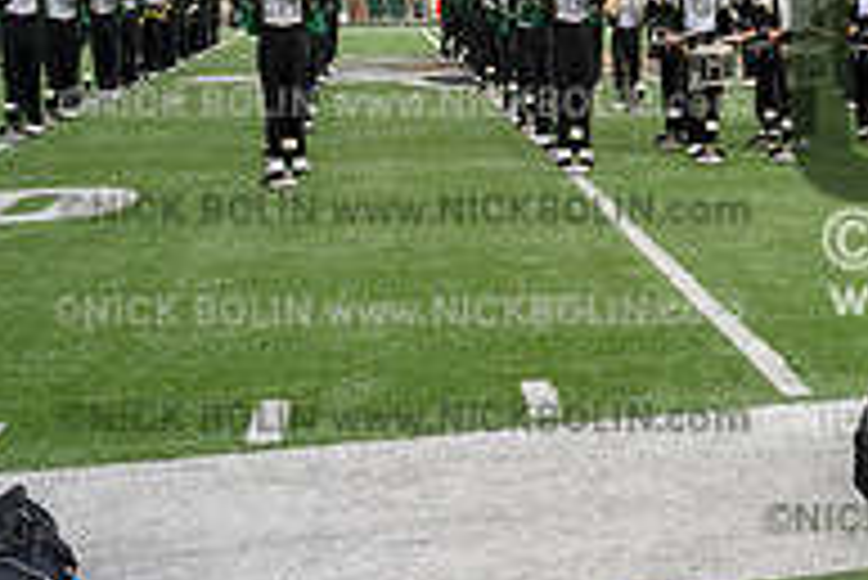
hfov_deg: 24.7
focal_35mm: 72
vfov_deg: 18.8
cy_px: 106
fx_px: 1737
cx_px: 1106
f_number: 4
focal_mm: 24
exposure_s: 1/320
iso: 125
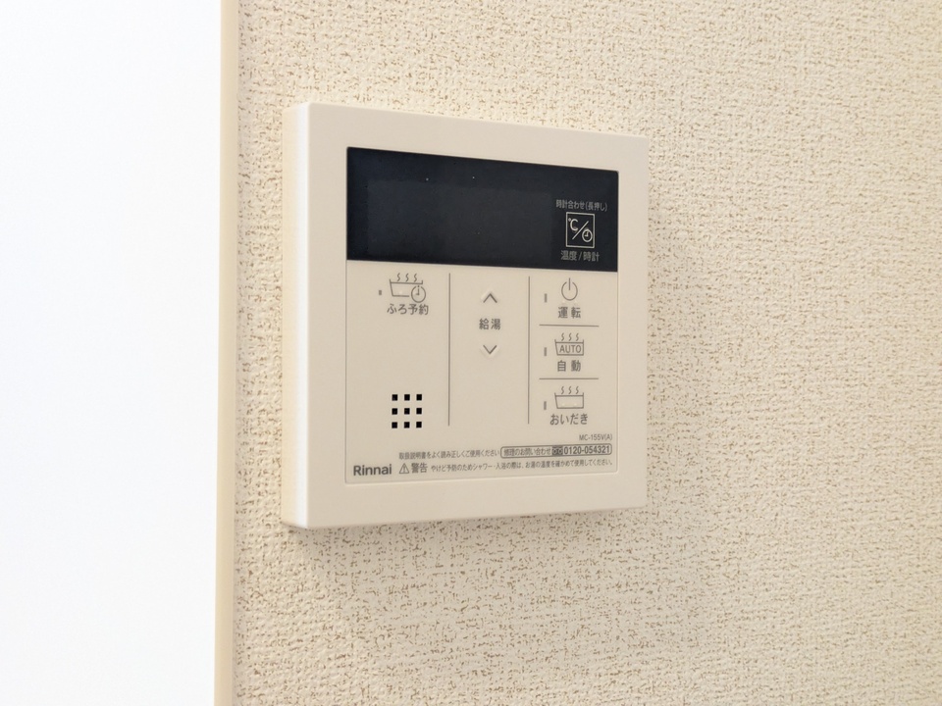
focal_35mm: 51
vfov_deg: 28.6
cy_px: 353
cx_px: 471
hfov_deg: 37.5
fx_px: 1388
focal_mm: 5.43
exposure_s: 1/60
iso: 509
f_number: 1.89
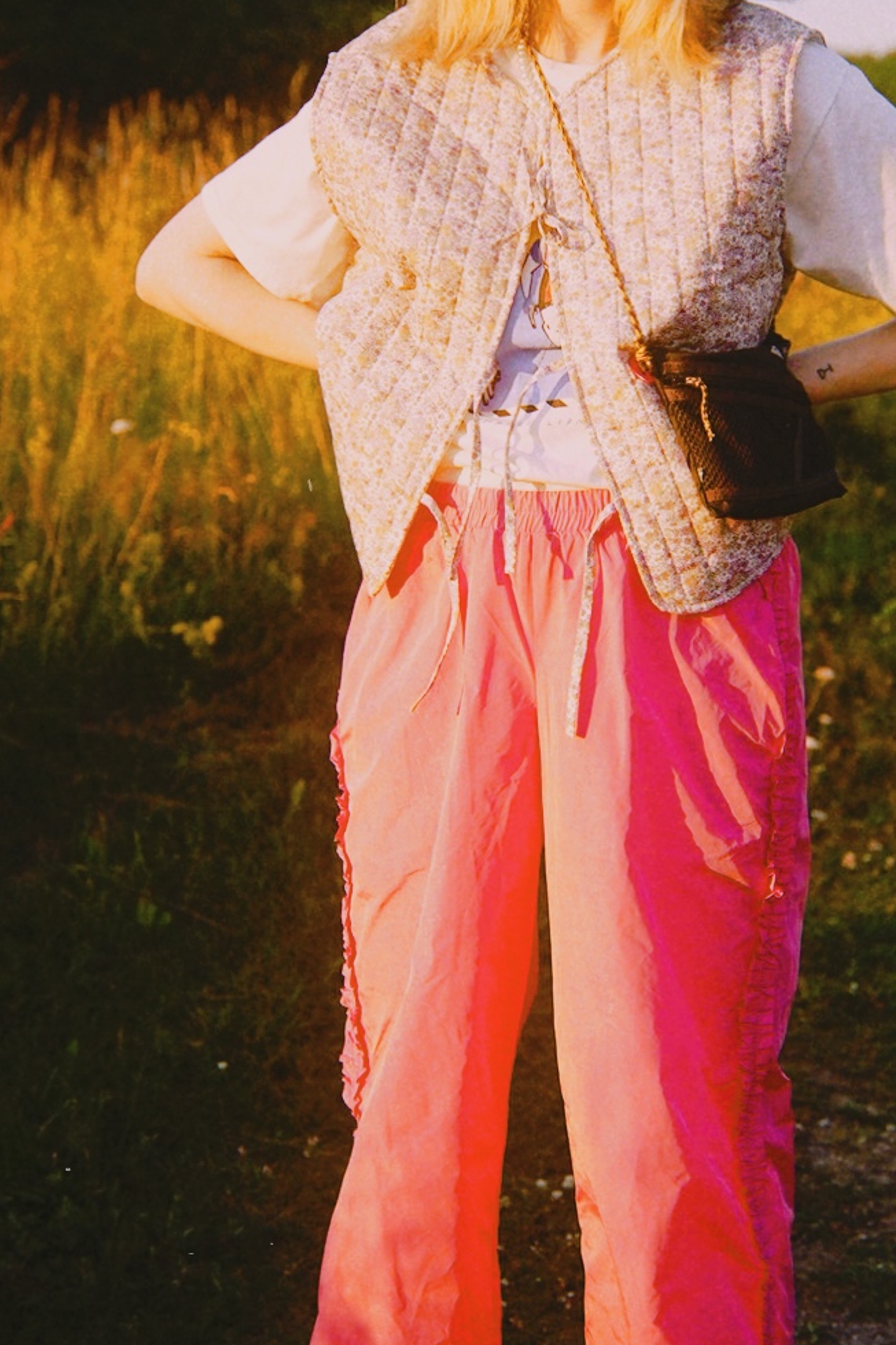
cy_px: 567
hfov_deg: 16.8
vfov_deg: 25.0
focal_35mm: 81
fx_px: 3031
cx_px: 557
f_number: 4
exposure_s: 1/160
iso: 1000
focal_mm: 49.1
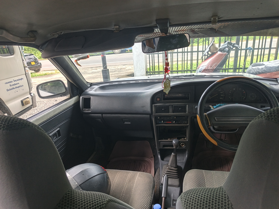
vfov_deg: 58.9
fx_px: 185
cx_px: 140
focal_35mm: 23
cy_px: 104
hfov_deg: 73.9
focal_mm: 5.56
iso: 286
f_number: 1.8
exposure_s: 1/50
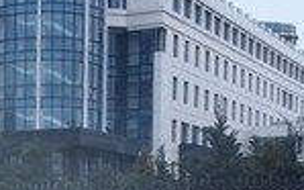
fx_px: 1052
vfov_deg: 10.1
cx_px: -49
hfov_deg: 15.9
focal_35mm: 127
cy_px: 248
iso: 40
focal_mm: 3.6
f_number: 1.9
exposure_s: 1/100
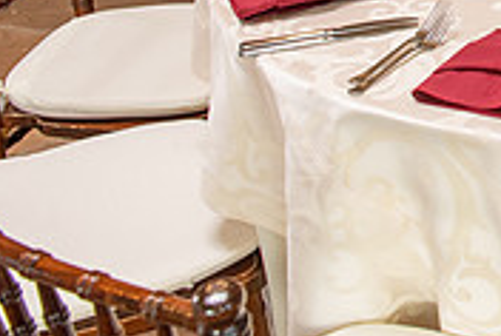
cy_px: -195
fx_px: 1101
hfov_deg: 20.6
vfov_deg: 15.7
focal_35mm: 79
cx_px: 811
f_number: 6.3
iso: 1000
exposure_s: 1/80
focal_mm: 24
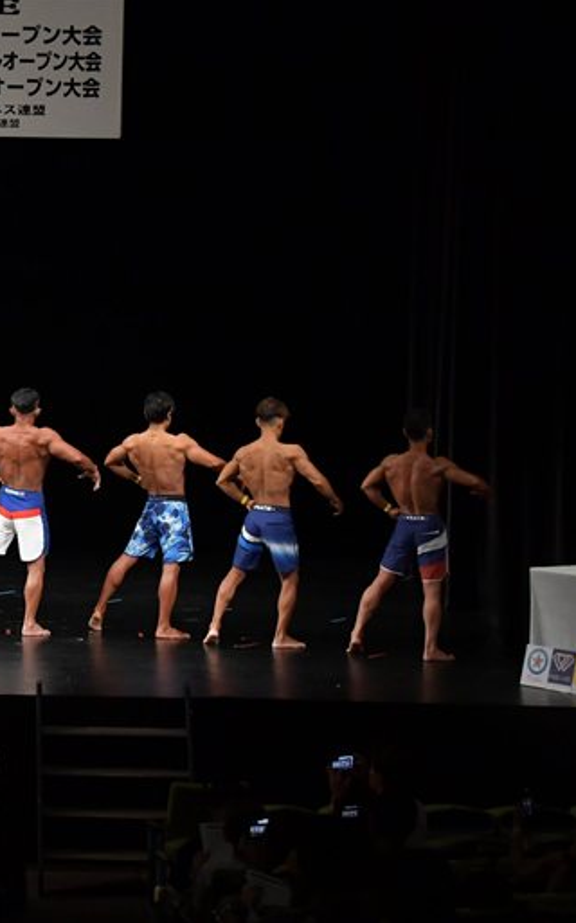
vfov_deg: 15.6
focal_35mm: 134
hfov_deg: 9.7
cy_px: 461
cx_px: -57
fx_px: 3370
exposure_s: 1/400
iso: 3200
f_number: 5.6
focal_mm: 58
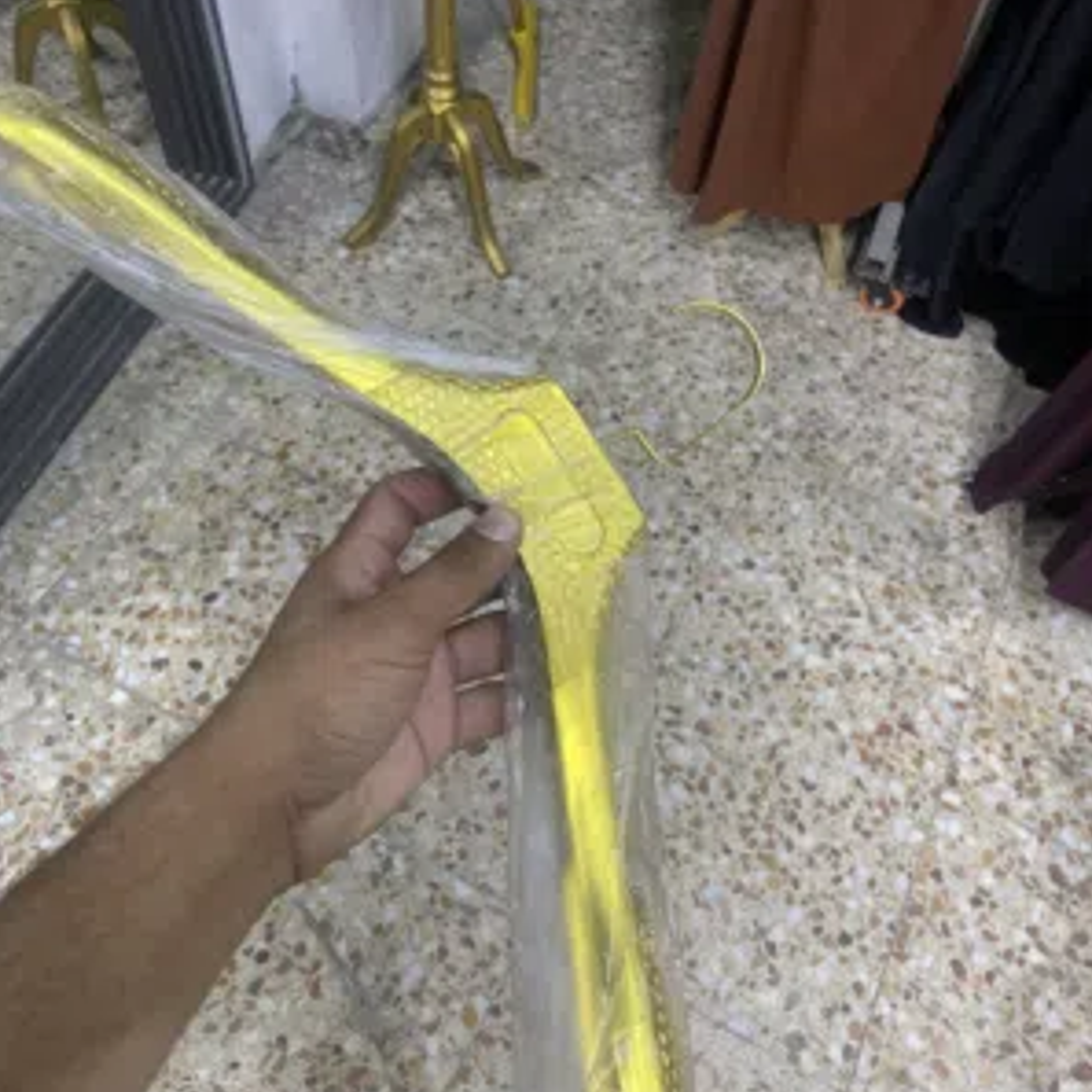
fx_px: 1106
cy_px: 467
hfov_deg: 52.5
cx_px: 544
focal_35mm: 31
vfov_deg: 52.3
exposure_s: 1/50
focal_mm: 4.25
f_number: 1.8
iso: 80
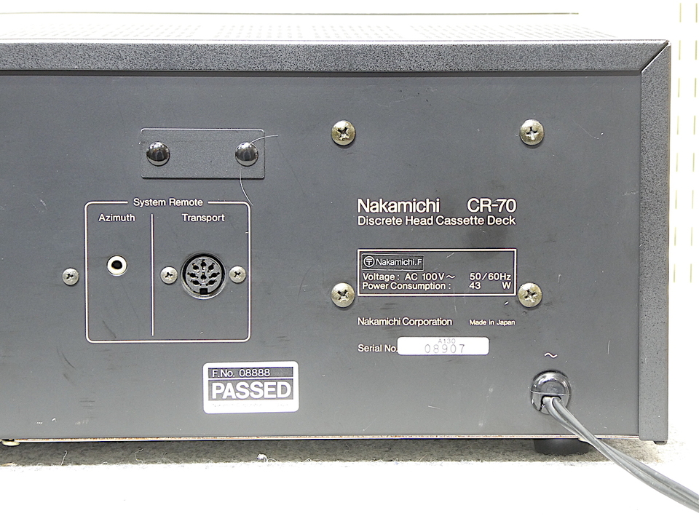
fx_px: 2504
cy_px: 262
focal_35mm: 124
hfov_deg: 15.9
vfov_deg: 12.0
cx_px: 350
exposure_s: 1
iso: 200
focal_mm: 22.3
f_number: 5.2
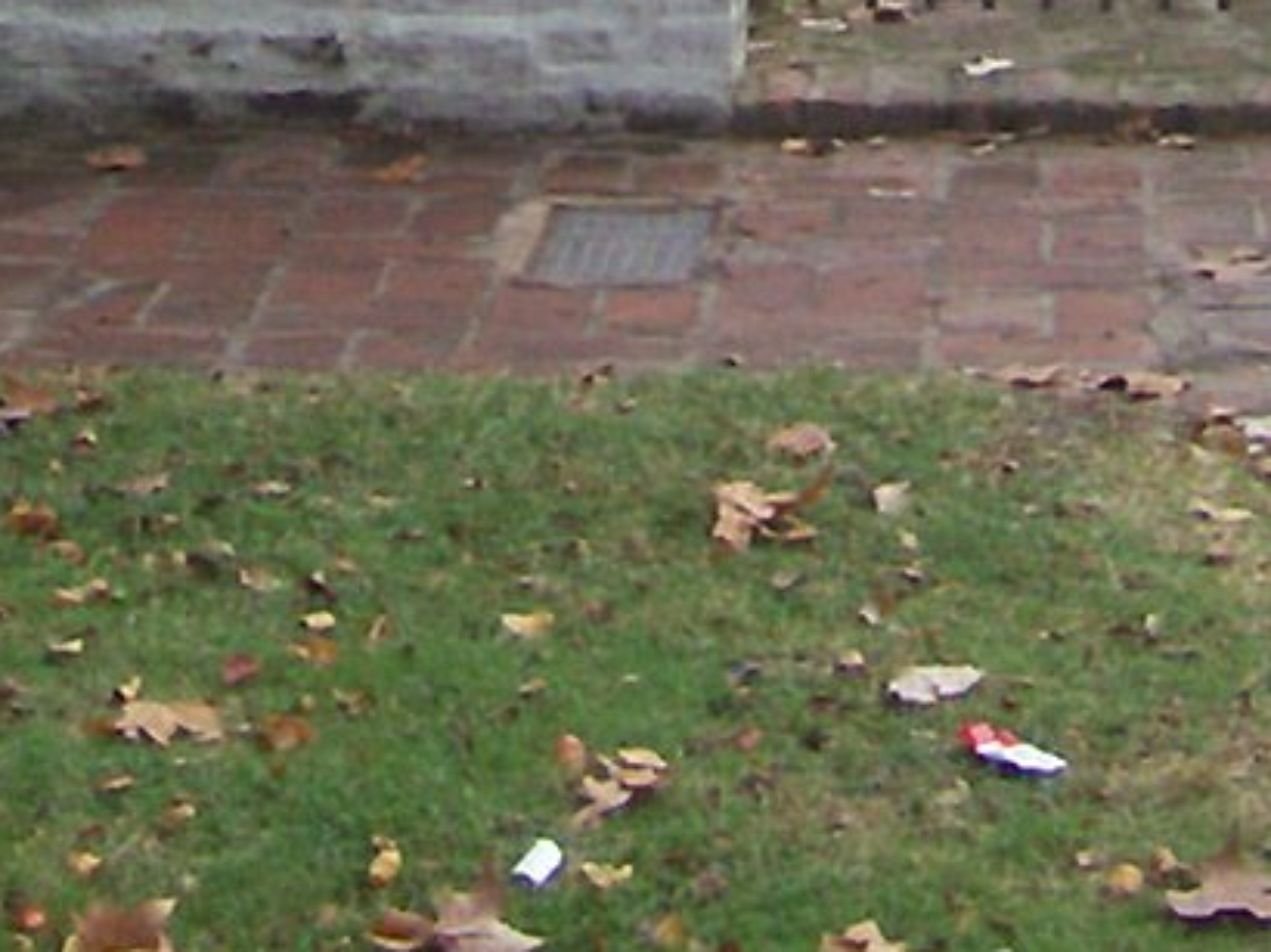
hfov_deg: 11.6
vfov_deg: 8.1
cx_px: 533
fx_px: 6238
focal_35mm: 170
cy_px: -1197
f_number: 2.7
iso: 80
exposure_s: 1/277
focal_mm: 5.6
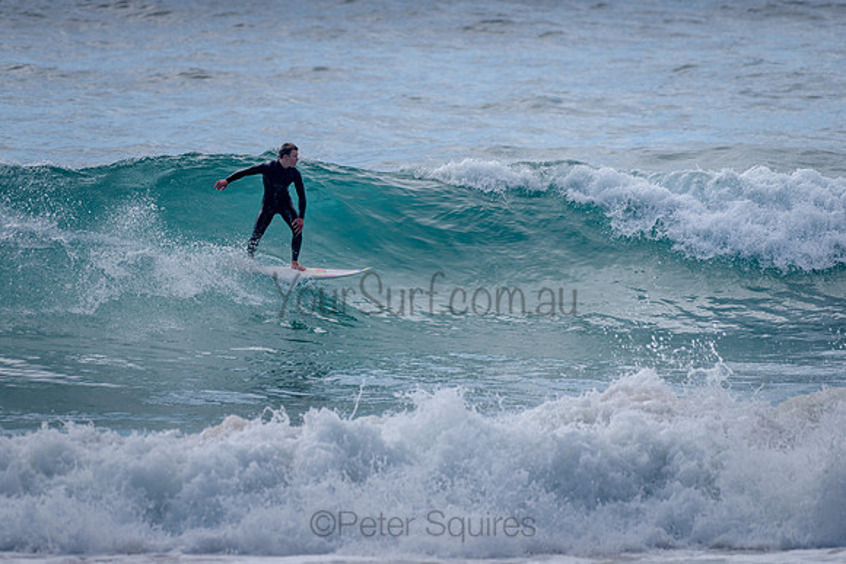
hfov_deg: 3.4
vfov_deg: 2.2
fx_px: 14412
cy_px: 218
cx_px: 327
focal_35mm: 613
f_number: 5.6
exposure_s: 1/2000
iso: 140
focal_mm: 500
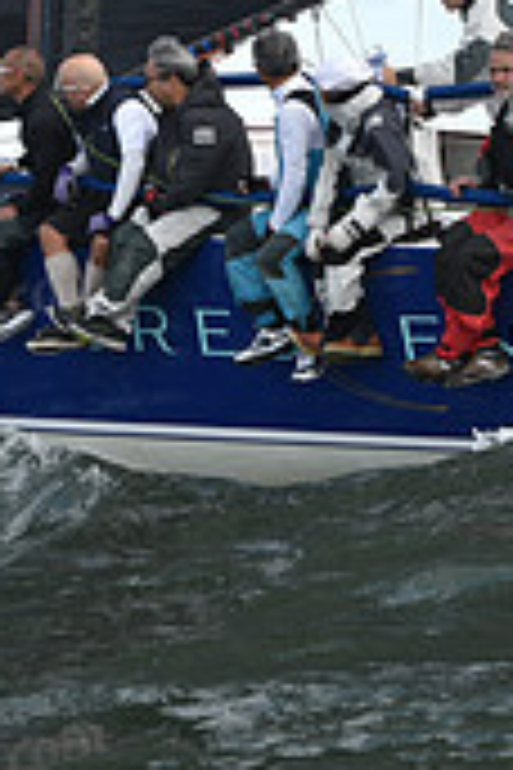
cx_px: 342
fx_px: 5664
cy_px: 47
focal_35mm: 265
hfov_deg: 5.2
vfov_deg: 7.7
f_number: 5.6
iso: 320
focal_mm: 78
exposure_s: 1/1000
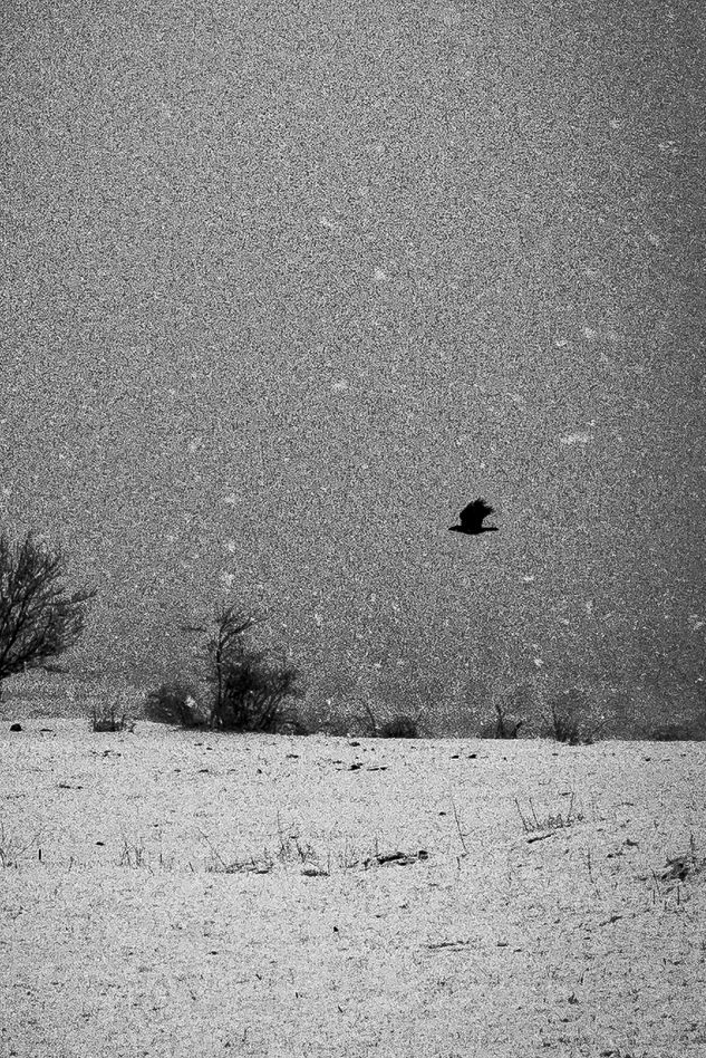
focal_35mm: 158
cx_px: 685
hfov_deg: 8.7
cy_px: 508
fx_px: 4642
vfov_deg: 13.0
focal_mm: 35
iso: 1250
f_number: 16
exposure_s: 1/1000
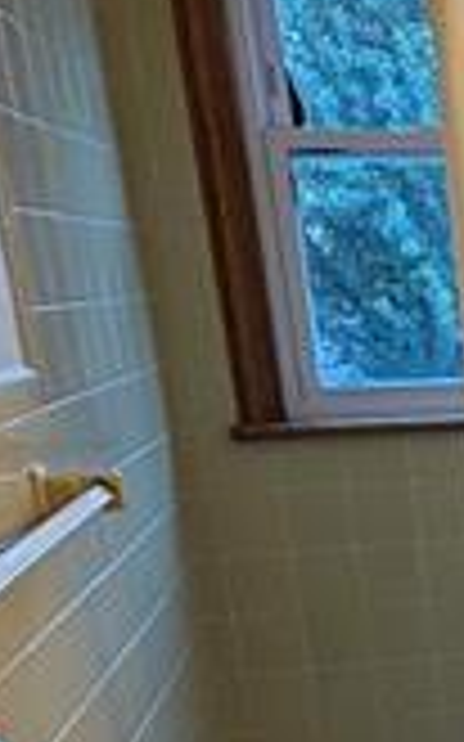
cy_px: 720
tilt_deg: -18.1
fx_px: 1397
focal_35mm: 69
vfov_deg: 28.2
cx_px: 914
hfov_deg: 15.3
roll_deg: +0.9
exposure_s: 1/60
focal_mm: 2.22
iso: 250
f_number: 2.2
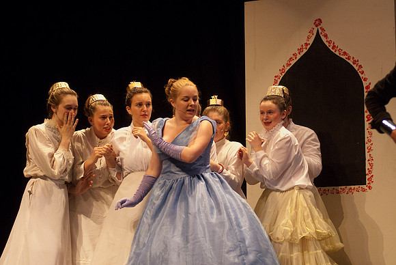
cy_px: 132
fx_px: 1420
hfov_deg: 15.9
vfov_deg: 10.7
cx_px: 198
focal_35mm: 129
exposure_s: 1/125
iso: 1000
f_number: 2.8
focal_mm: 86
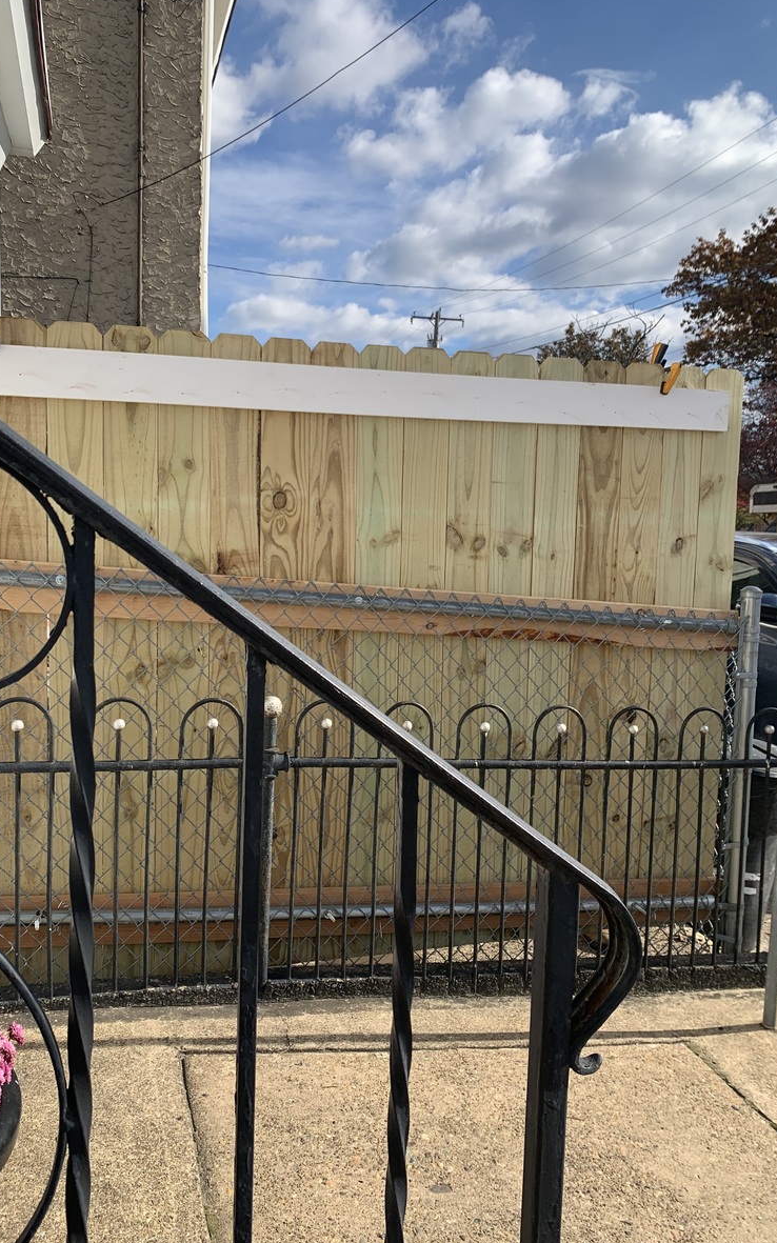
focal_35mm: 28
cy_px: 617
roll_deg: -1.6
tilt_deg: -5.1
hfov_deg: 44.5
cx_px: 357
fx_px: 949
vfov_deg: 66.5
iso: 25
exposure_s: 1/2309
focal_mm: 4.25
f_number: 1.8
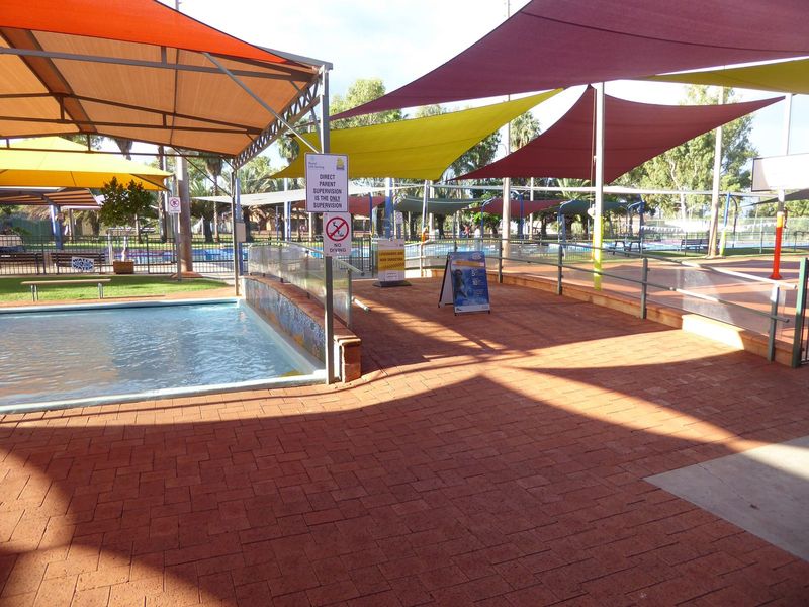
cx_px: 404
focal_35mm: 25
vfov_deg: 54.9
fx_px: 584
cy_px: 304
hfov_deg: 69.4
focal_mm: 4.3
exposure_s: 1/160
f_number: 3.3
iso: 80
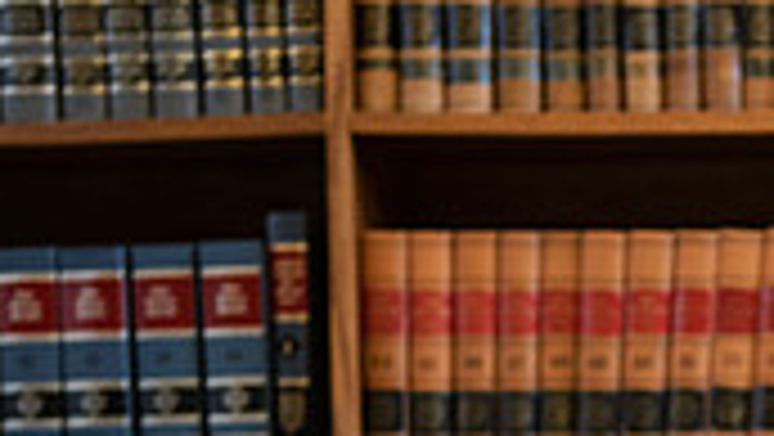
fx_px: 3635
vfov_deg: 6.8
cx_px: 936
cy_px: 641
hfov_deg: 11.9
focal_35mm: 177
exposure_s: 1/125
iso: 800
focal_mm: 50
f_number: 3.2
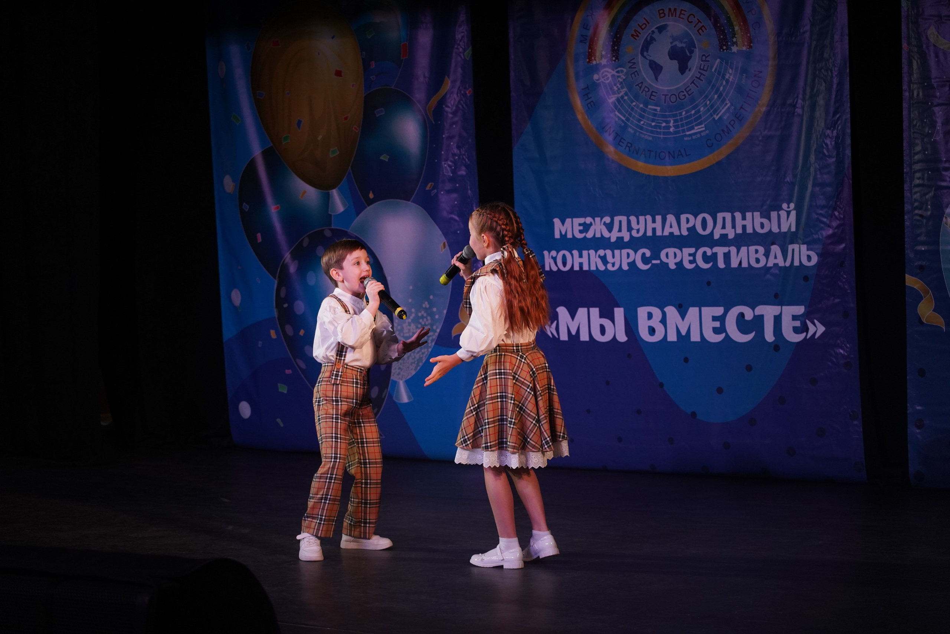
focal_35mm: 70
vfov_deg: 19.5
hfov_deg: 28.8
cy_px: 317
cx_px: 475
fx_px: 1847
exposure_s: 1/400
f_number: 4.5
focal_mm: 70
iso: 2000
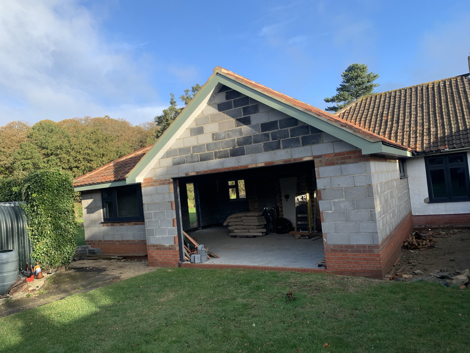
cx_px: 235
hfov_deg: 67.3
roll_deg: +5.3
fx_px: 353
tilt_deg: +2.5
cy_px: 176
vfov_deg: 53.1
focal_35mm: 26
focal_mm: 4.25
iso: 25
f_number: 1.8
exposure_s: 1/796
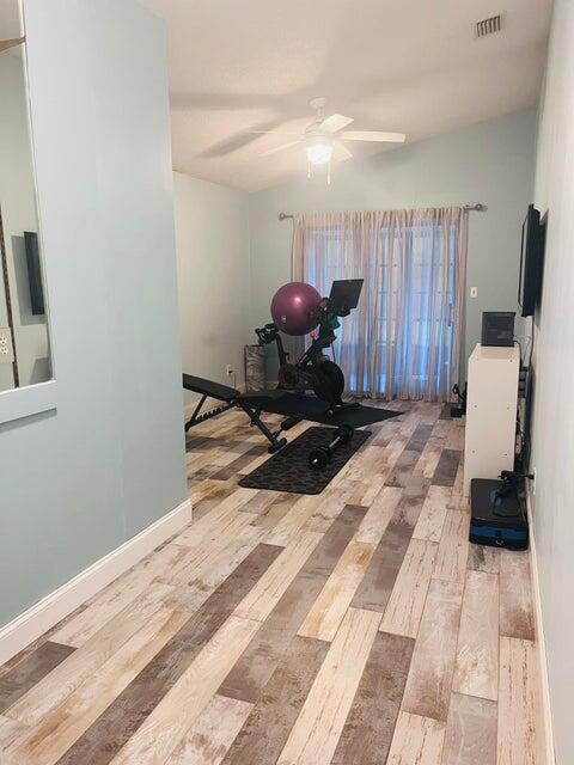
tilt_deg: -10.4
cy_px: 382
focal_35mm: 26
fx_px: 575
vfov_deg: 67.3
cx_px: 287
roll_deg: +1.2
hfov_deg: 53.1
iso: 400
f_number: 1.6
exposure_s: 1/60
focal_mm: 5.1
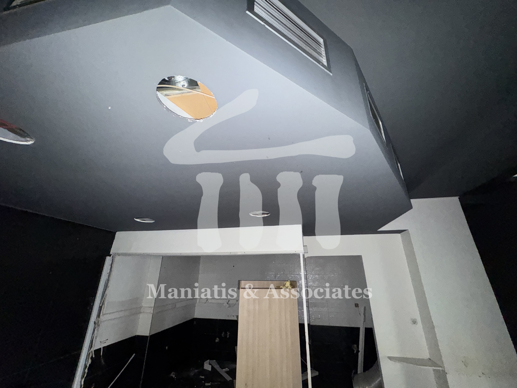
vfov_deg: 85.7
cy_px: 194
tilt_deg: +21.3
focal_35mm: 14
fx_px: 209
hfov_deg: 102.1
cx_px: 258
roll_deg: +0.2
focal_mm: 2.22
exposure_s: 1/30
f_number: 2.2
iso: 320
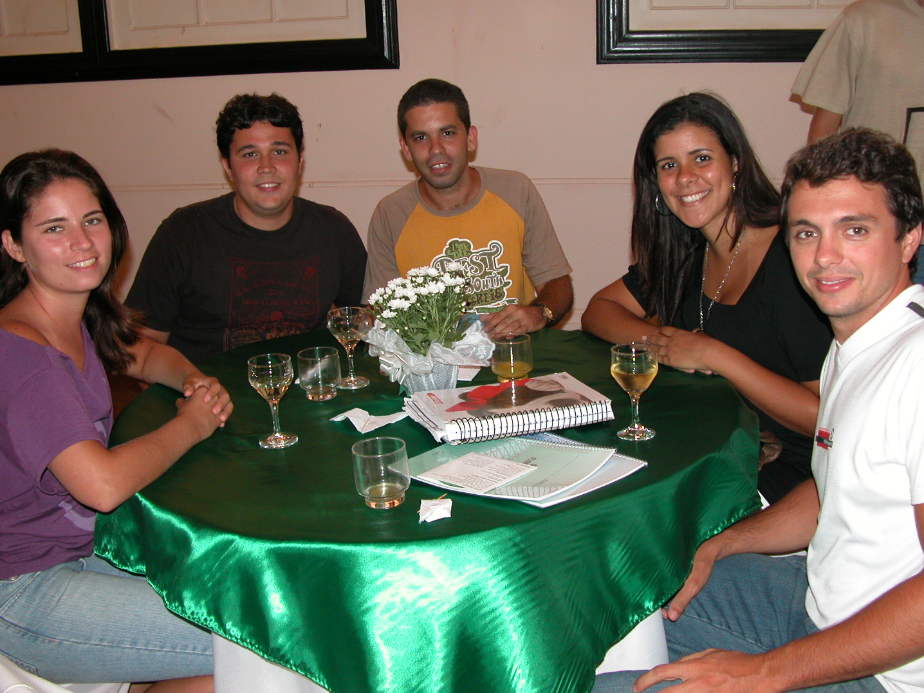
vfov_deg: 36.8
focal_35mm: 39
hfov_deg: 47.8
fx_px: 1041
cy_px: 324
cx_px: 492
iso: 200
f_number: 2.8
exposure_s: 1/60
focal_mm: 8.9
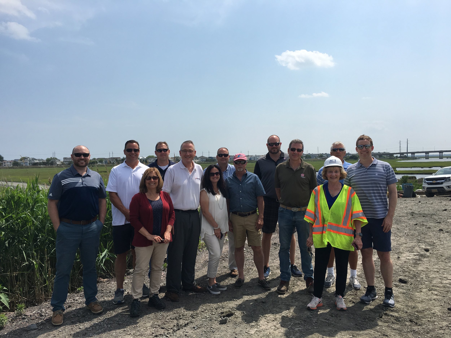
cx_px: 226
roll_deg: +0.1
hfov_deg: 61.7
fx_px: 378
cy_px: 169
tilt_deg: -1.2
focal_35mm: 29
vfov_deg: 48.2
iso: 25
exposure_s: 1/2564
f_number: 2.2
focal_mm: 4.15
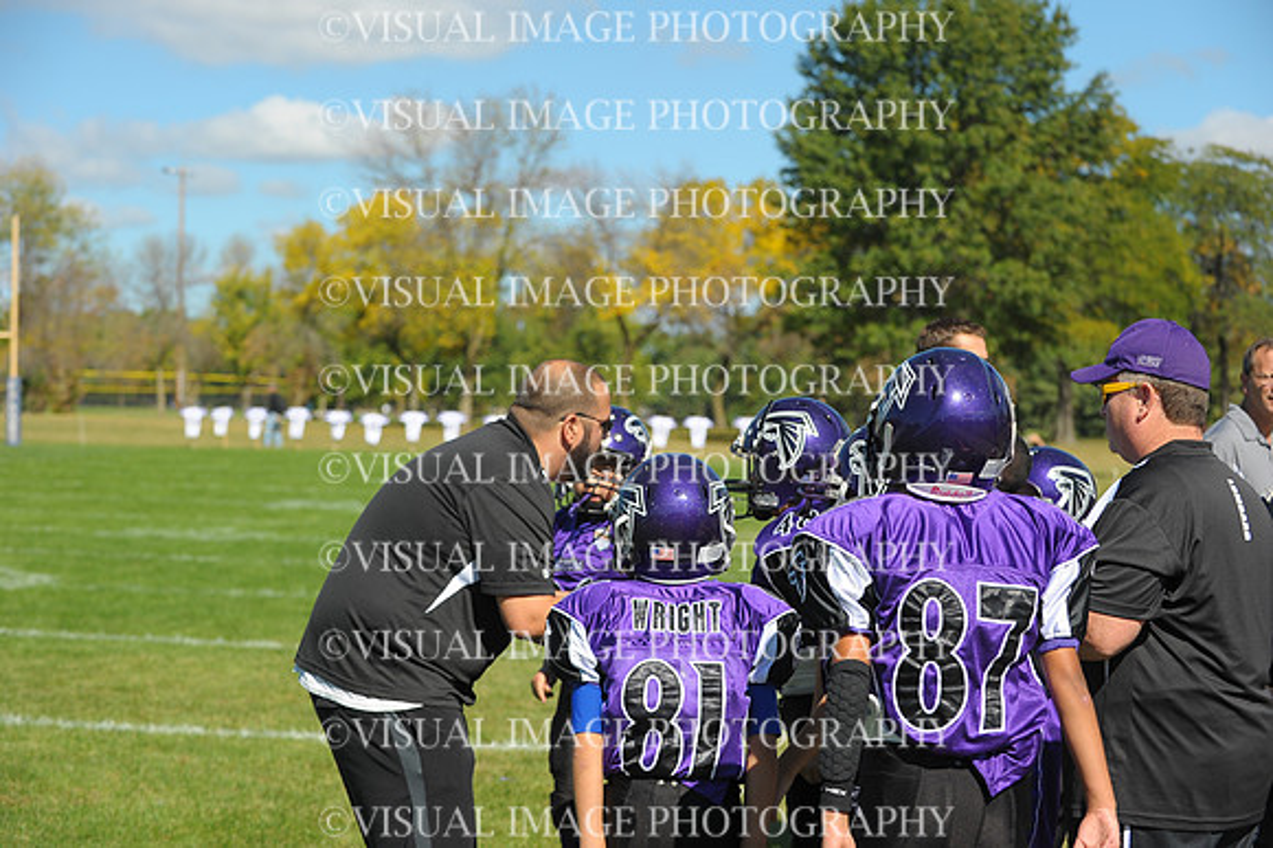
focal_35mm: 70
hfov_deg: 28.9
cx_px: 636
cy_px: 424
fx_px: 2474
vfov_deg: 19.4
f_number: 4.5
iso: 200
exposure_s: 1/1250
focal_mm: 70
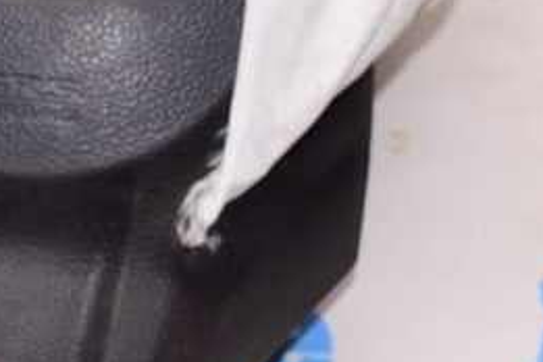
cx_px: -62
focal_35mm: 159
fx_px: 2397
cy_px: -101
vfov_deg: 8.5
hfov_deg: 12.7
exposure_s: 1/80
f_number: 8
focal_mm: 27
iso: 1600
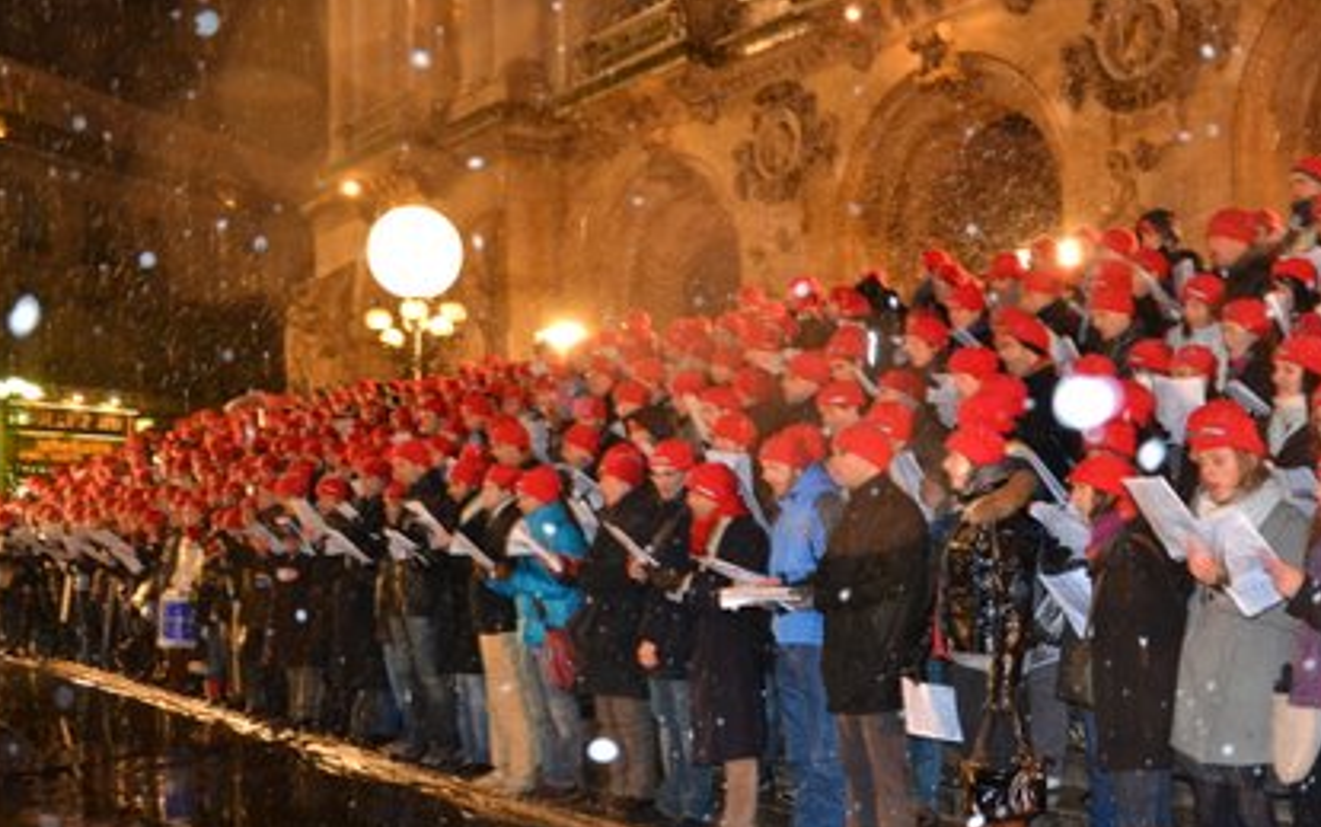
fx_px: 1404
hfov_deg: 50.3
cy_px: 457
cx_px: 728
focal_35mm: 39
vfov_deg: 32.8
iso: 1100
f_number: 3.8
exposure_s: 1/60
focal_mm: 22
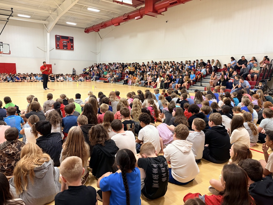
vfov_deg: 53.1
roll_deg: -1.1
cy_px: 102
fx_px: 205
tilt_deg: -9.4
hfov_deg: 67.3
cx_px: 136
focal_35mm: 26
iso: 200
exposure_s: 1/60
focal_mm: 5.96
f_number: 1.6
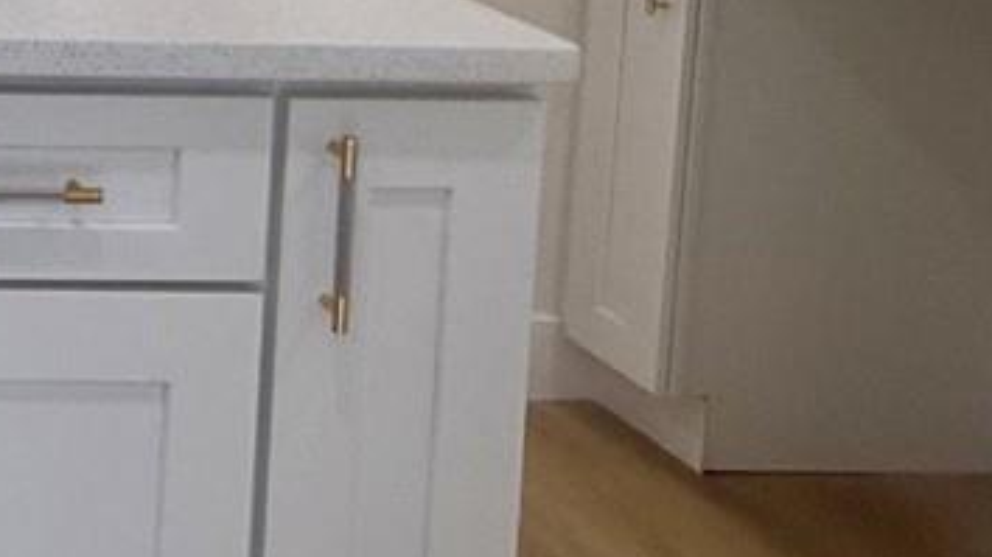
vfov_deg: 15.9
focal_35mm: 69
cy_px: -302
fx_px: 1815
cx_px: -350
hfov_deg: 25.6
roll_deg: -0.8
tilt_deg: -1.6
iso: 64
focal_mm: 2.22
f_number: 2.2
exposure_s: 1/120
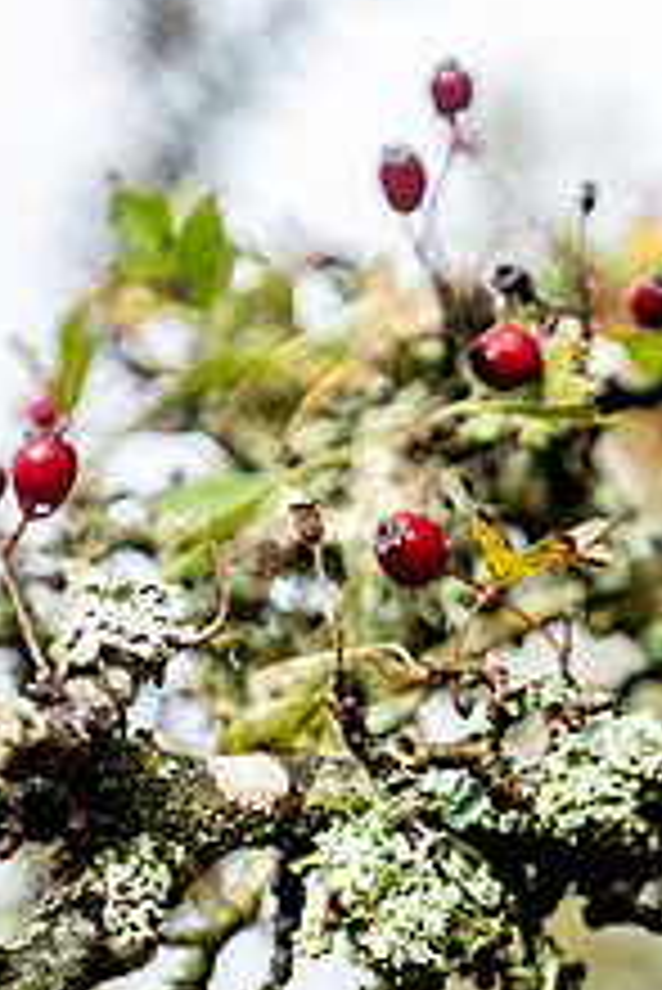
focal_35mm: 79
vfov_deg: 25.6
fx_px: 2175
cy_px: 619
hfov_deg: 16.7
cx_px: 748
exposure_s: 1/250
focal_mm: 30
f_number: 3.2
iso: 64
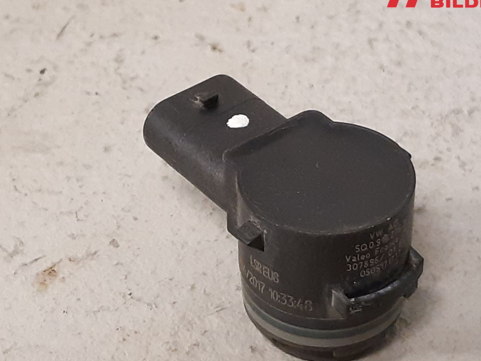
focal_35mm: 36
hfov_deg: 51.3
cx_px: 254
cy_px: 202
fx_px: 500
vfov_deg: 39.6
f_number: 1.7
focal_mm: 3.93
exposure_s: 1/50
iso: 250
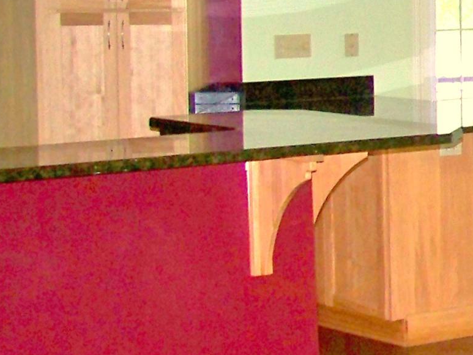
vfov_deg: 11.5
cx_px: 813
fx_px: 1749
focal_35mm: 128
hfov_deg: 13.9
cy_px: 57
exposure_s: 1/30
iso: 200
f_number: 2.8
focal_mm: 5.85
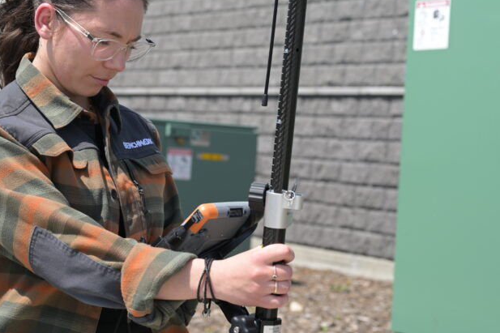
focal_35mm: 83
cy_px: 91
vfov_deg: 16.4
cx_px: 204
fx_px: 1152
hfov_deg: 24.4
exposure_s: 1/800
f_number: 5
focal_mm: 50
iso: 160
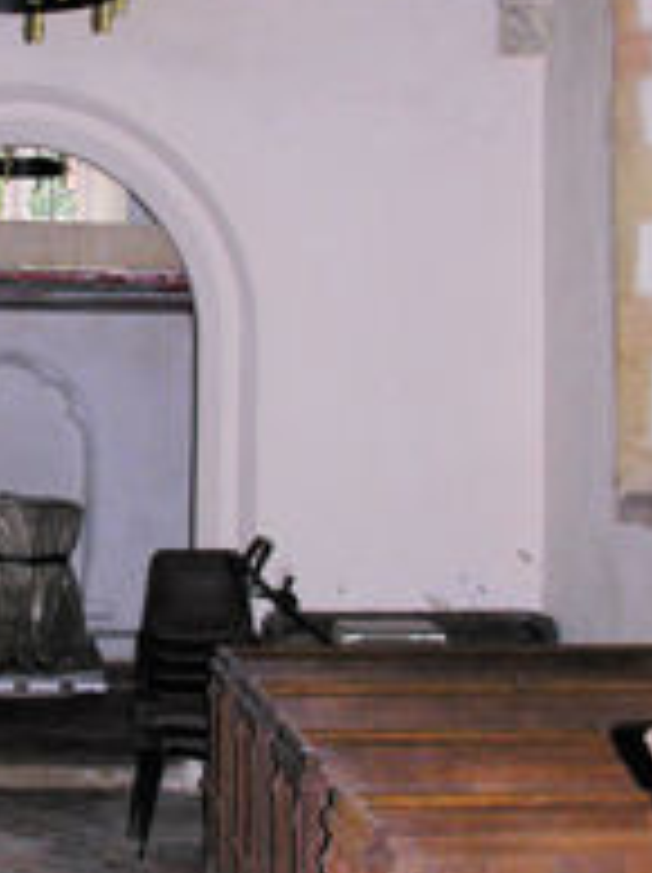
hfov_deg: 17.2
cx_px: -38
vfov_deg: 23.6
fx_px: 2089
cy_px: 360
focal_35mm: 83
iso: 152
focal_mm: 8.9
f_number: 2.8
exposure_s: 1/60.1
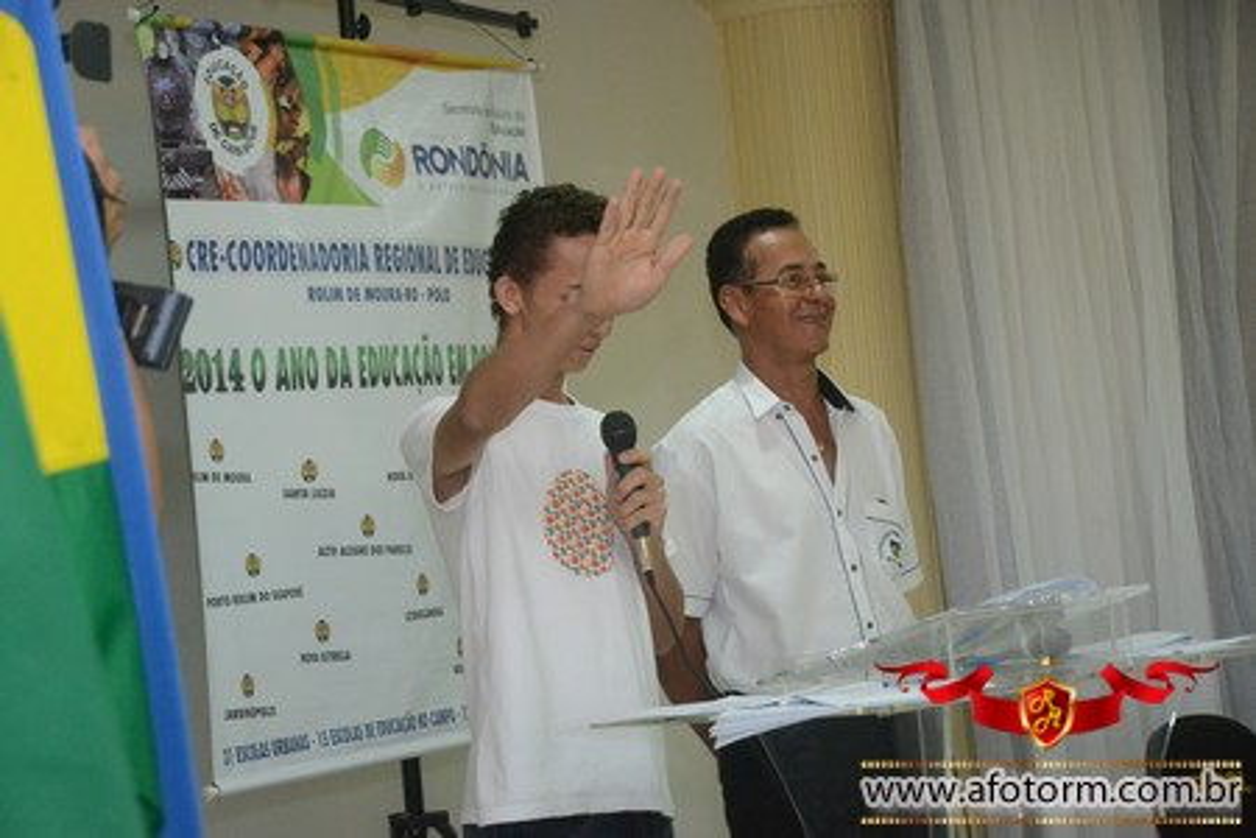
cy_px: 419
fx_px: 3035
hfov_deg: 23.4
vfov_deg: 15.7
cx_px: 628
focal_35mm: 87
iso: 3200
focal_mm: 58
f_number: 5
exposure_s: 1/125
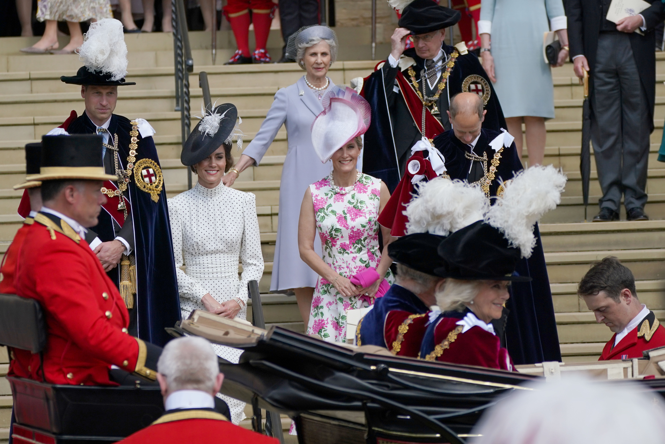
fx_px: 3491
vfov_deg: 7.3
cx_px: 332
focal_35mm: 189
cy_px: 222
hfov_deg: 10.9
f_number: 5.6
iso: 400
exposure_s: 1/1600
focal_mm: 189
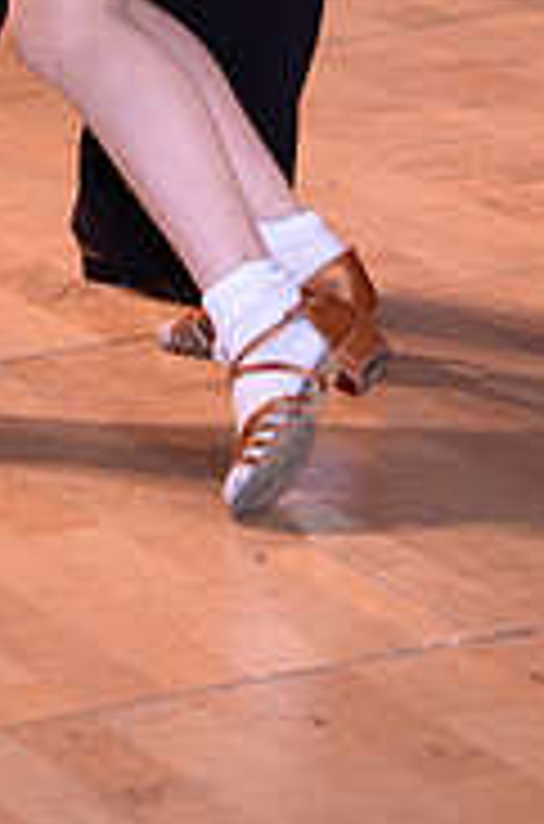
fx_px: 8685
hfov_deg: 3.6
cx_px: -7
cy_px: -423
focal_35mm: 381
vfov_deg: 5.4
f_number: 4.5
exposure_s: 1/250
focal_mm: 120
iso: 1250
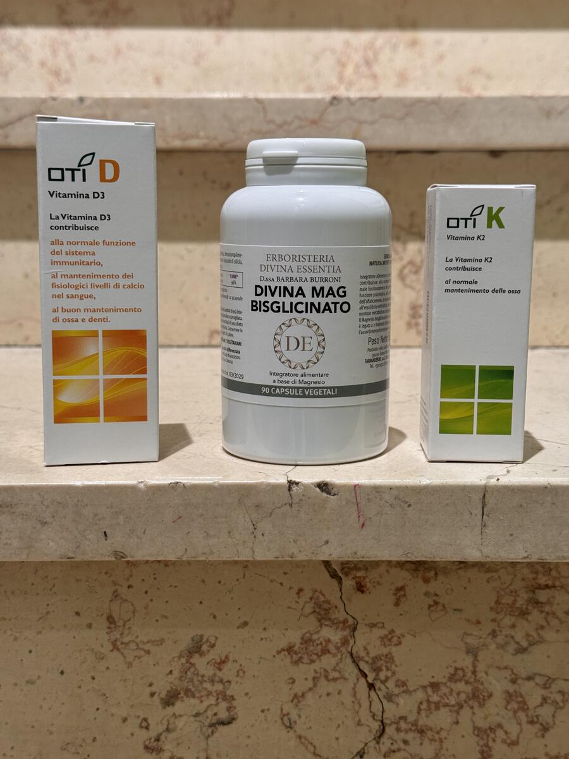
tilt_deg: -8.5
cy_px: 380
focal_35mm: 48
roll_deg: -0.8
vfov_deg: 39.7
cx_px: 284
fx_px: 1052
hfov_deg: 30.3
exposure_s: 1/50
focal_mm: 6.76
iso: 64
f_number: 1.78
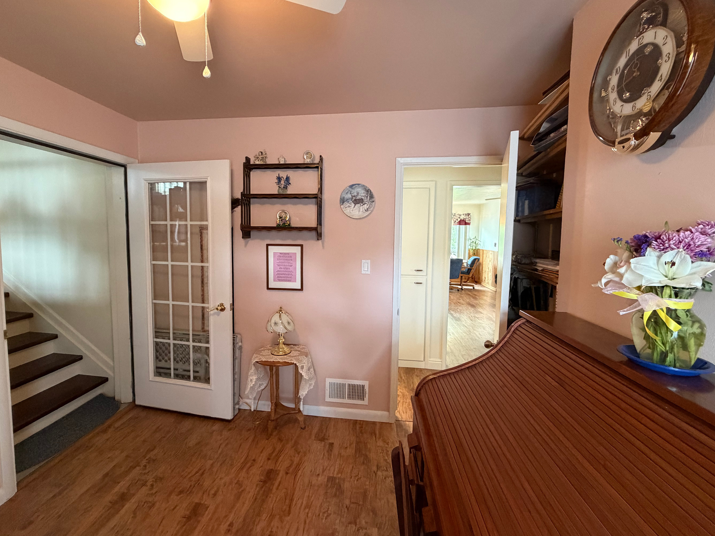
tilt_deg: -3.9
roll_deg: -0.3
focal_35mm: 15
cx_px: 335
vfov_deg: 81.7
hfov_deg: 98.0
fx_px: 310
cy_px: 255
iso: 500
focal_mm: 2.22
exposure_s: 1/60
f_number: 2.2
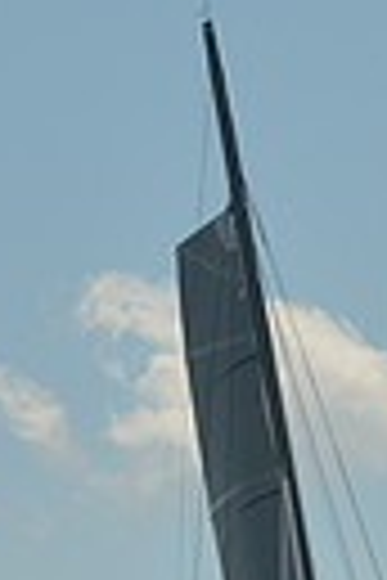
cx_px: 160
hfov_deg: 3.6
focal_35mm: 386
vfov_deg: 5.3
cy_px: 567
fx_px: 6224
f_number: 8
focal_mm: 86
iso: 400
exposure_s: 1/800
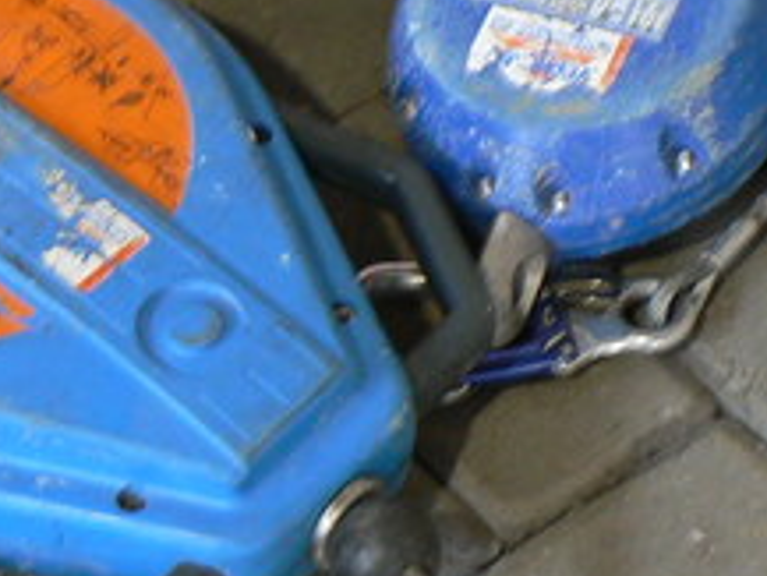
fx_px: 4168
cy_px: -81
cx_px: 304
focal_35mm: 188
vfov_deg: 7.8
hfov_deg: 10.5
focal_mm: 9.3
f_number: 4
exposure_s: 1/5
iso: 100
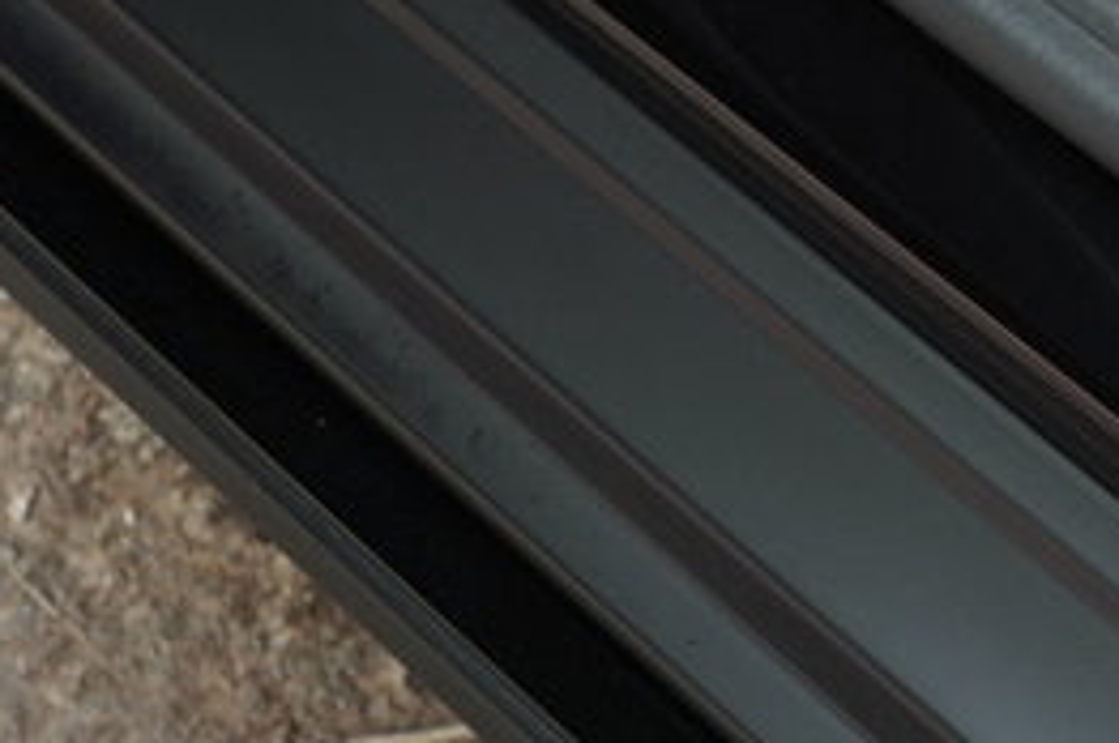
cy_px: -248
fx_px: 5650
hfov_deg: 11.1
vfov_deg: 7.4
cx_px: 1315
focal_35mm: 182
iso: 1600
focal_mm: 62
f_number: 9
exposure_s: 1/80
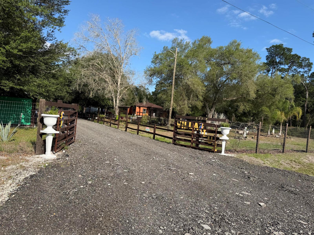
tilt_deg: +2.7
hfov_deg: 71.6
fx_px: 218
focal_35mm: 24
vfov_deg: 56.8
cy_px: 118
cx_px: 157
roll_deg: -0.8
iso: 80
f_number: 1.78
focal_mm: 6.76
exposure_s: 1/3279
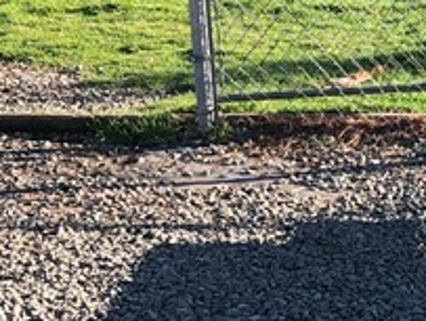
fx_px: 1738
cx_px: 676
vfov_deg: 10.5
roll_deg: +1.8
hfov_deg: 13.1
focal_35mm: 141
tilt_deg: -14.3
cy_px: 191
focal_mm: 3.99
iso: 20
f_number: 1.8
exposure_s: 1/445
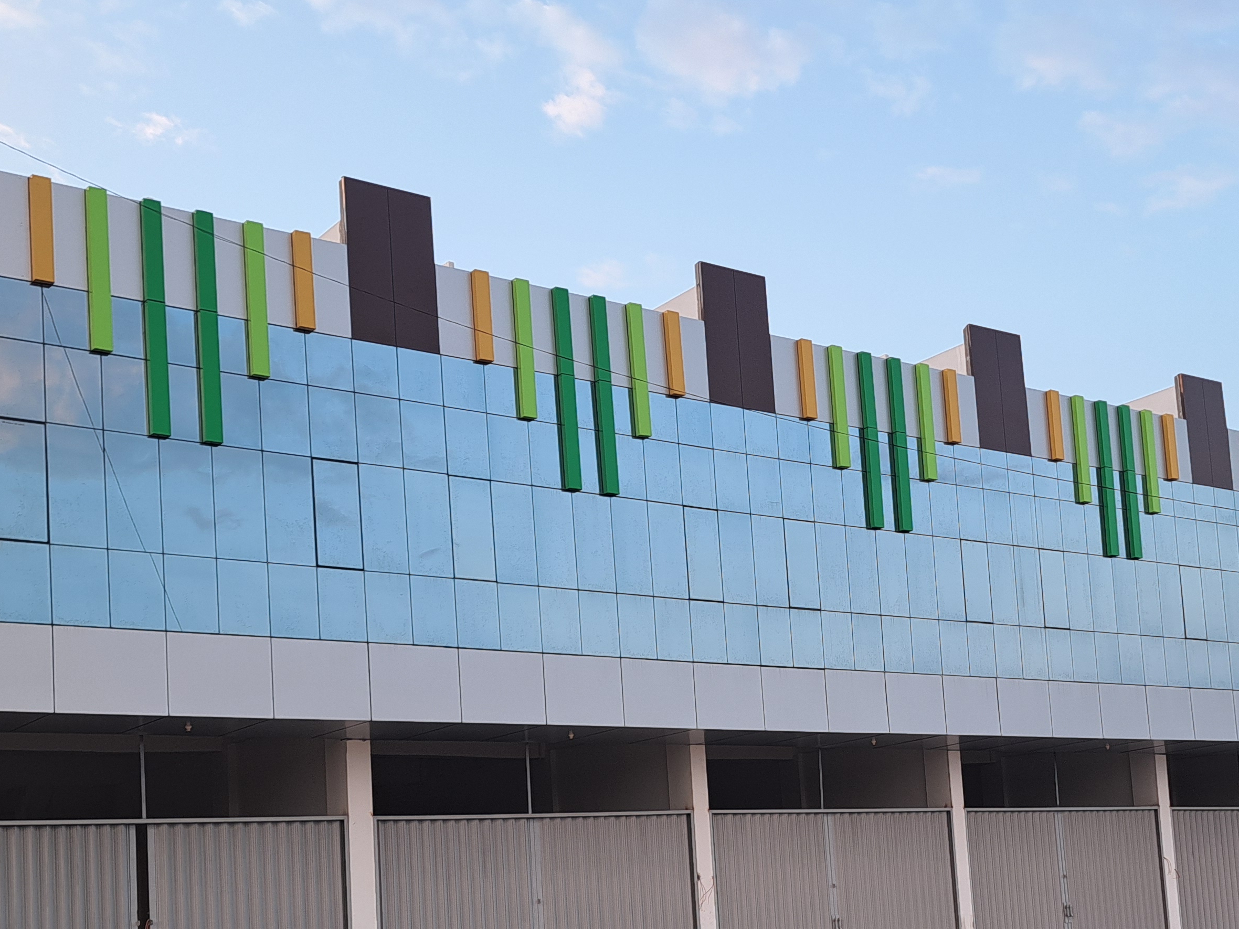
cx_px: 755
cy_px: 749
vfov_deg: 30.1
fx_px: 1682
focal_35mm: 47
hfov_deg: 40.2
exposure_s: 1/100
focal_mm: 5.23
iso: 50
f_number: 1.8
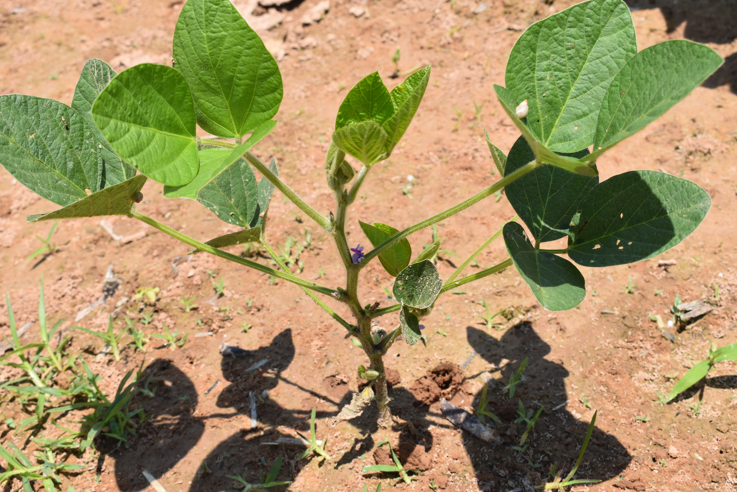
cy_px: 251
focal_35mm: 57
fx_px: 1167
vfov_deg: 23.8
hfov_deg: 35.1
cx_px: 356
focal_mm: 36
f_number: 10
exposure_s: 1/400
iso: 200
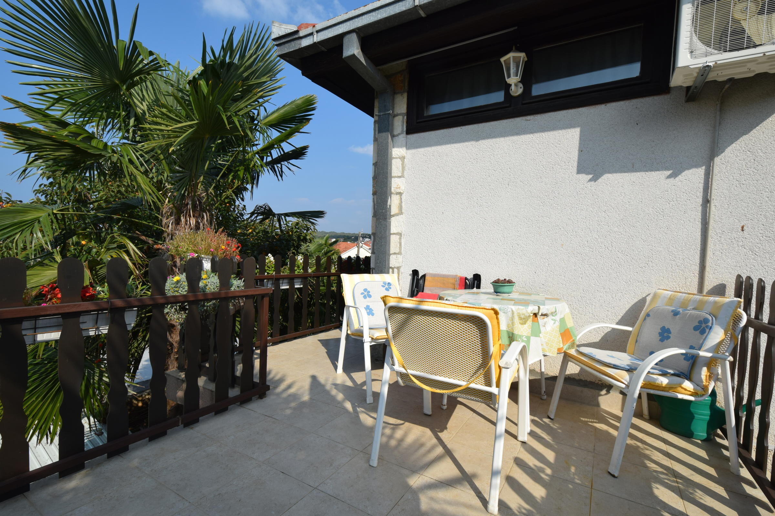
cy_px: 258
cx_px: 388
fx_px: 323
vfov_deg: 77.3
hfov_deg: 100.4
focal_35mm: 15
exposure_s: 1/400
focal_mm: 10
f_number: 10
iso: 200
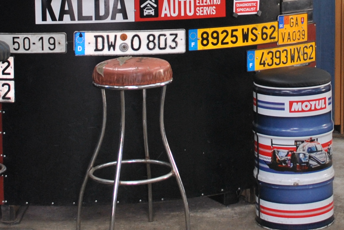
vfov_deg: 13.6
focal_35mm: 98
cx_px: 234
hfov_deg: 20.7
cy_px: -46
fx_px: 937
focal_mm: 18
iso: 200
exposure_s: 1/30
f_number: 3.5
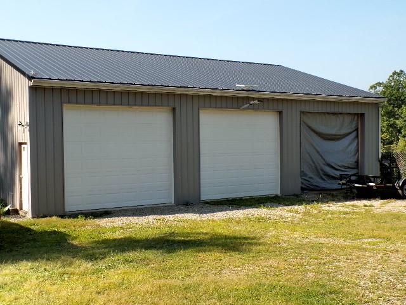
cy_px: 152
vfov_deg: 34.3
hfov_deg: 44.8
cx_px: 203
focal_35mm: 42
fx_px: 493
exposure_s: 1/240
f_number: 5.1
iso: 100
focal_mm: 7.6
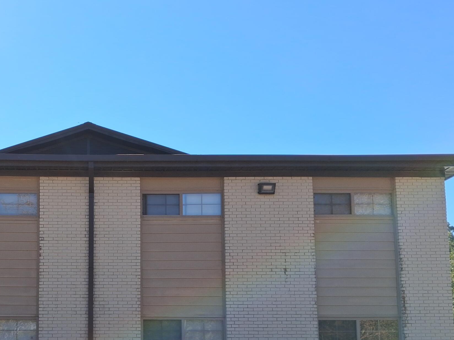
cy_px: 290
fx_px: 643
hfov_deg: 37.5
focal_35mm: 49
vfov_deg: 28.8
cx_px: 92
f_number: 1.8
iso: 25
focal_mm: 4
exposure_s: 1/474
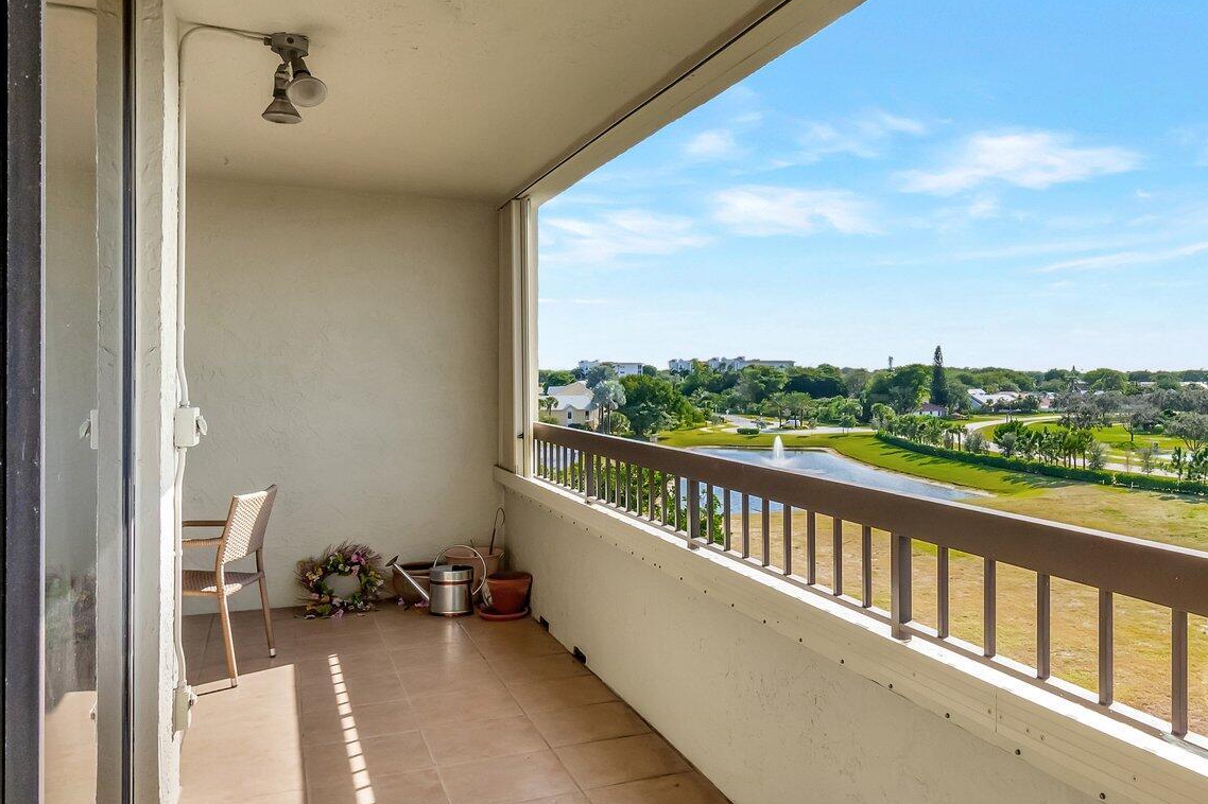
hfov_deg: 66.1
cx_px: 777
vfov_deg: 47.9
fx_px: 906
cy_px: 377
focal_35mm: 27
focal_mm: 10
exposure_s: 1/640
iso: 1000
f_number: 8
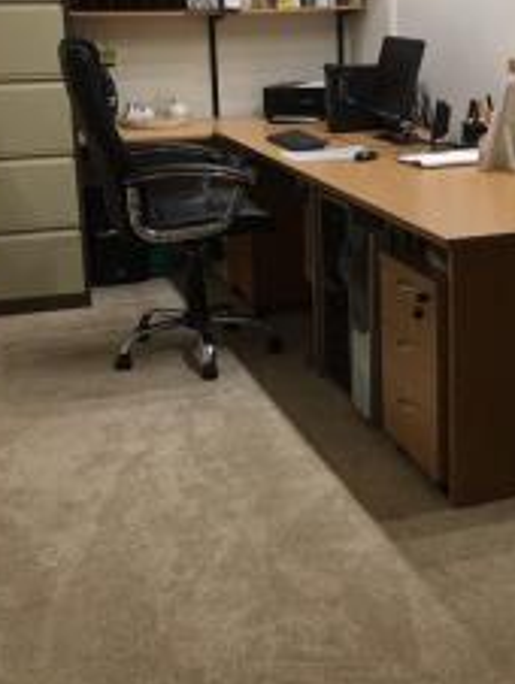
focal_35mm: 56
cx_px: 360
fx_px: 1109
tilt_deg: -13.8
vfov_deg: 34.2
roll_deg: +1.1
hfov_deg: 25.9
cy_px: 265
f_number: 2.2
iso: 100
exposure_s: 1/33
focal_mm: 4.15
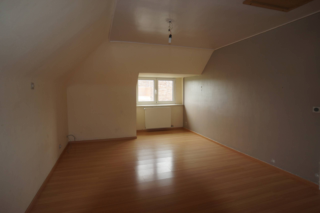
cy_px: 106
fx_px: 160
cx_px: 160
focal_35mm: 18
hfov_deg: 90.0
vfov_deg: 67.3
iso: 100
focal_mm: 12
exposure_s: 1/60
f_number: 4
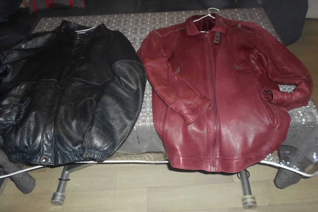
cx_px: 157
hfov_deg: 67.4
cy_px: 105
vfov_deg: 47.9
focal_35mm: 27
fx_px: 238
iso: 100
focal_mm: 4.5
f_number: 2.5
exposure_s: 1/30
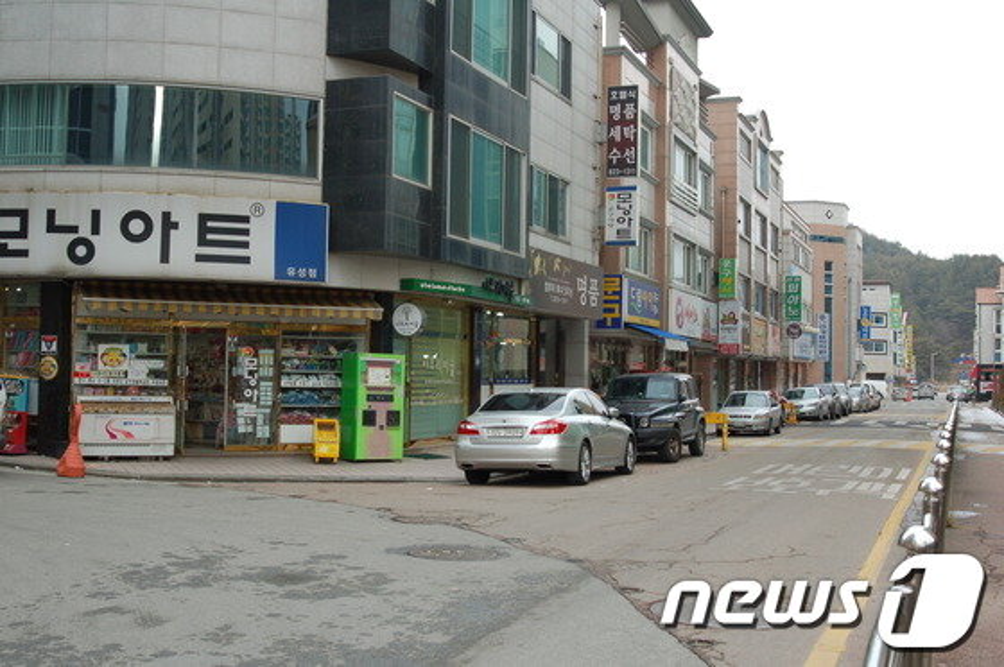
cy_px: 334
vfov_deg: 31.8
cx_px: 502
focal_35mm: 42
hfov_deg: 46.4
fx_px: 1170
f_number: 5.6
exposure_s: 1/125
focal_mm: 28
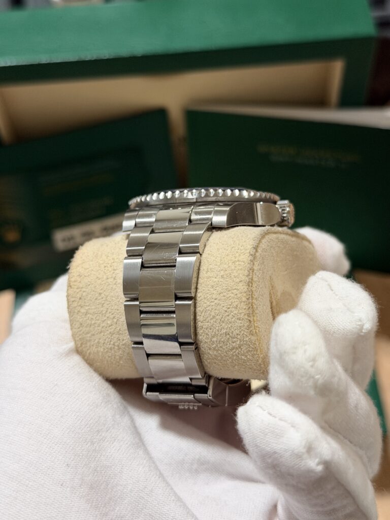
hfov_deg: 30.3
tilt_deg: -57.4
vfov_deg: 39.7
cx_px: 195
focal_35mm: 48
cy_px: 260
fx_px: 721
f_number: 1.78
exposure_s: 1/60
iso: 250
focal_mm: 6.76
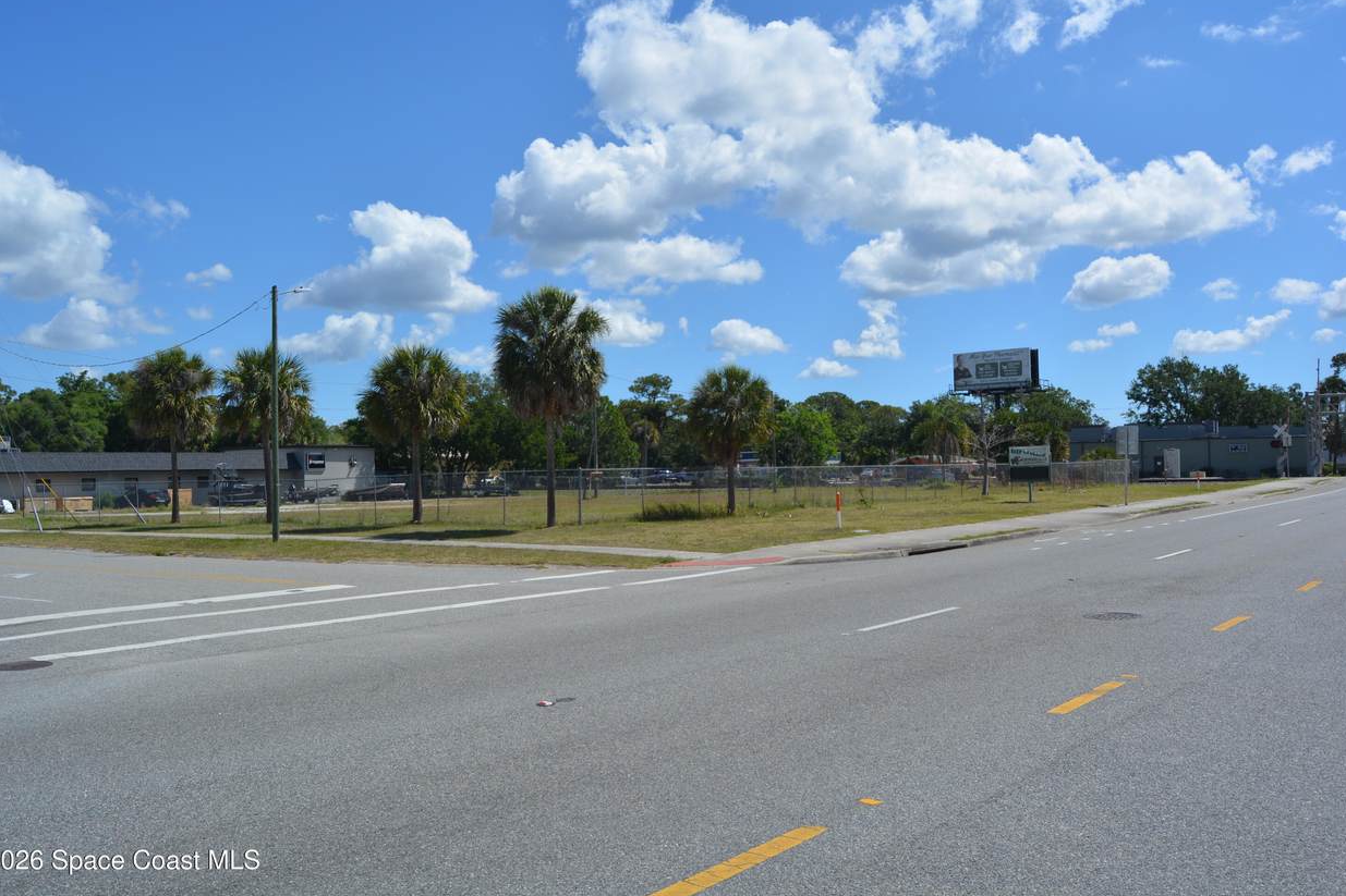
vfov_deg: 46.4
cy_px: 438
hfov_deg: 65.5
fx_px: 1047
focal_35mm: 28
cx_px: 662
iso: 100
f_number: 9
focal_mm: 18
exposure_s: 1/320
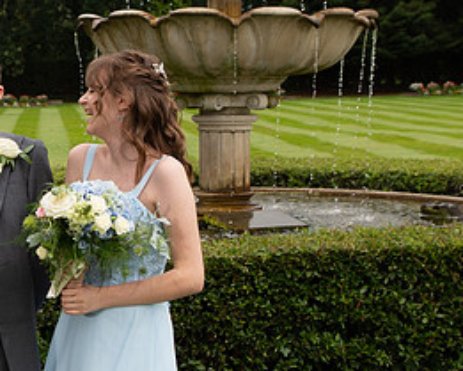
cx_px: 21
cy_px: 154
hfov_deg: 18.4
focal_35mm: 102
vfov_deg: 15.1
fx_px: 1398
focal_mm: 24
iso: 125
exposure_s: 1/640
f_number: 4
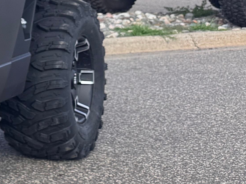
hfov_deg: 12.3
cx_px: -359
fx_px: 881
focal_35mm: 124
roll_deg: -0.9
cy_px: -31
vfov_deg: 11.7
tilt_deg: -0.8
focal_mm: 6.76
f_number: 1.78
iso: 80
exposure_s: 1/1678
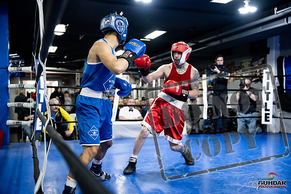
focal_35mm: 40
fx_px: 323
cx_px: 146
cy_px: 97
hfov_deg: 48.4
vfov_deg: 33.4
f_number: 2.8
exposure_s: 1/1000
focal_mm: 40
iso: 8000
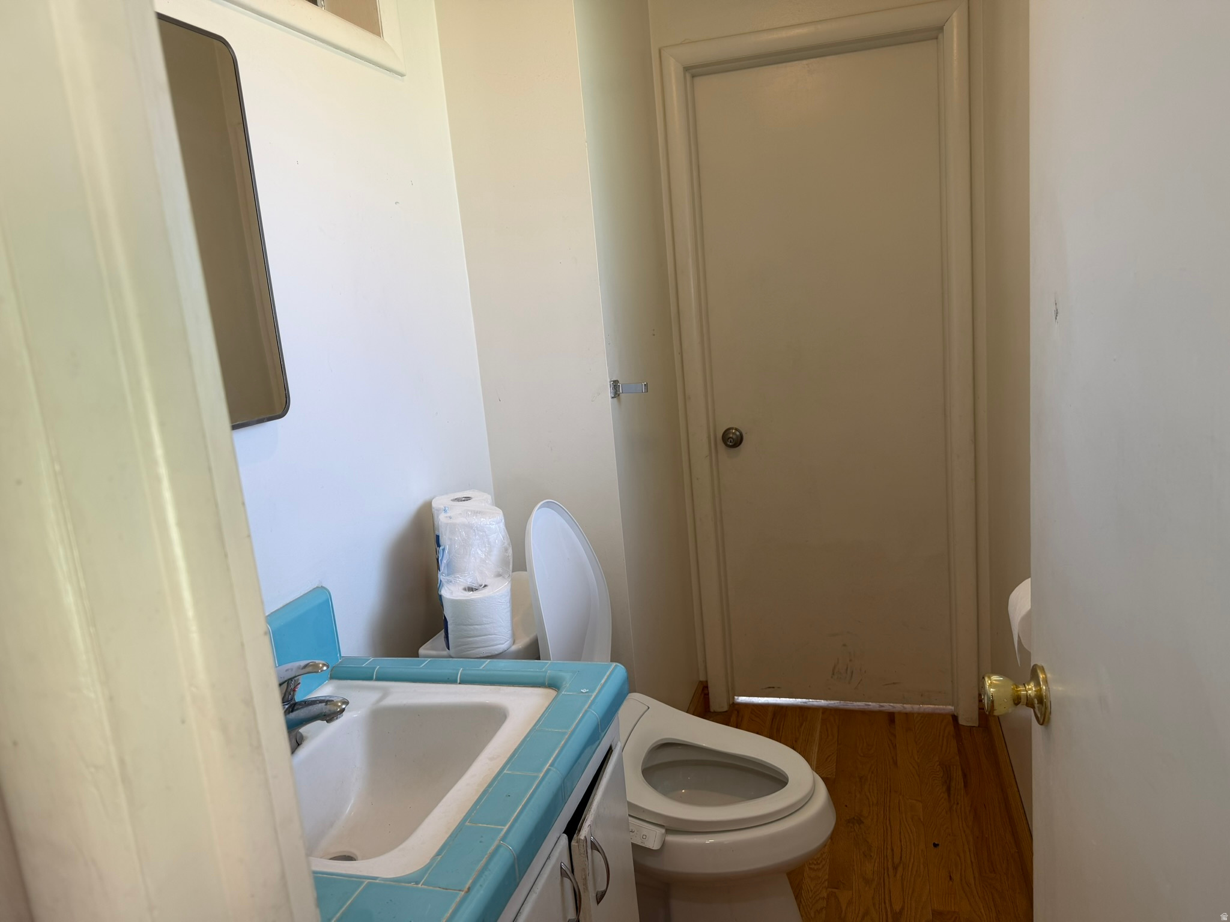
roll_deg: +5.7
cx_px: 615
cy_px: 461
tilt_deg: -10.8
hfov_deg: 71.6
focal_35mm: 24
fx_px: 853
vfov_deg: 56.8
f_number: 1.78
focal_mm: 6.76
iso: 64
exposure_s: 1/120
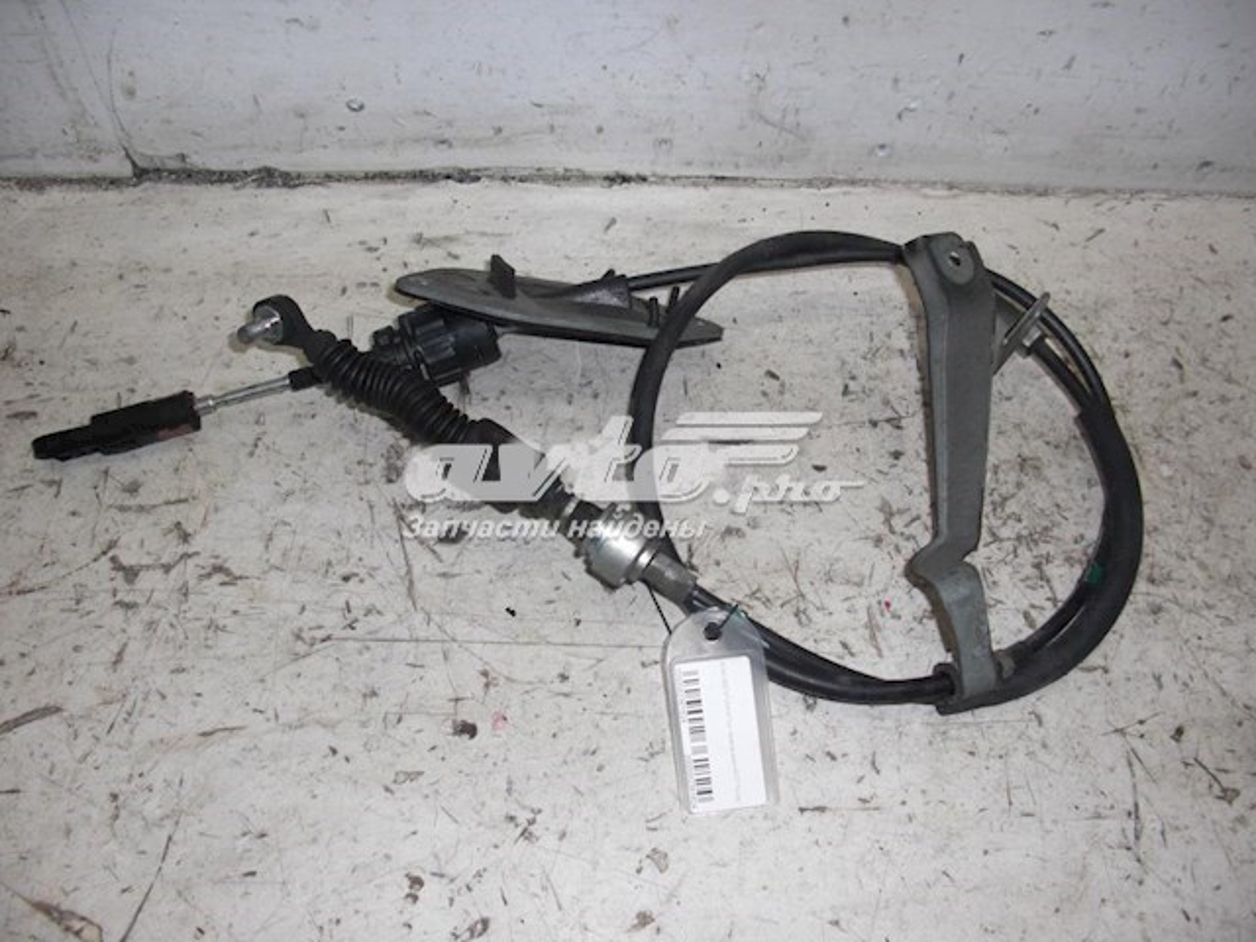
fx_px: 1306
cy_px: 471
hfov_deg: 51.4
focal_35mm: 36
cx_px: 628
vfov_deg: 39.7
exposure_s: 1/60
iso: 100
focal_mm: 6.3
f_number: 2.8
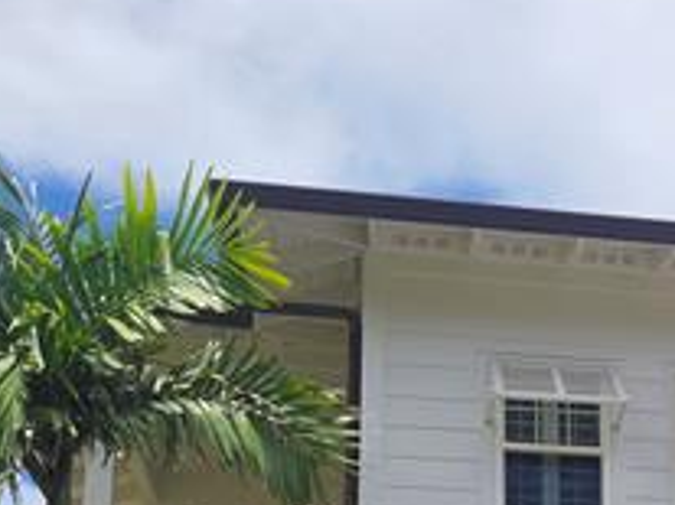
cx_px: 652
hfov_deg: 26.2
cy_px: 681
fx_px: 1384
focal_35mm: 71
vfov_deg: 19.0
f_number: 1.8
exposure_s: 1/5699
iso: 80
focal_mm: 5.4
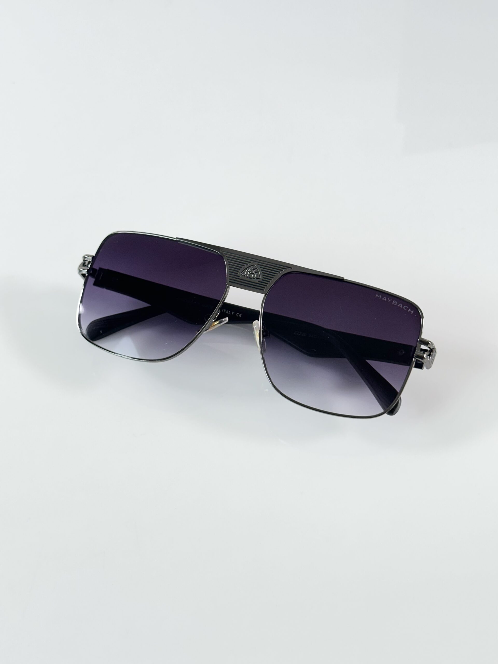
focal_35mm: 48
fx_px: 921
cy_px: 332
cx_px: 249
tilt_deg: -52.8
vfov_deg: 39.7
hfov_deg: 30.3
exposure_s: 1/100
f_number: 1.78
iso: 64
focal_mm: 6.86
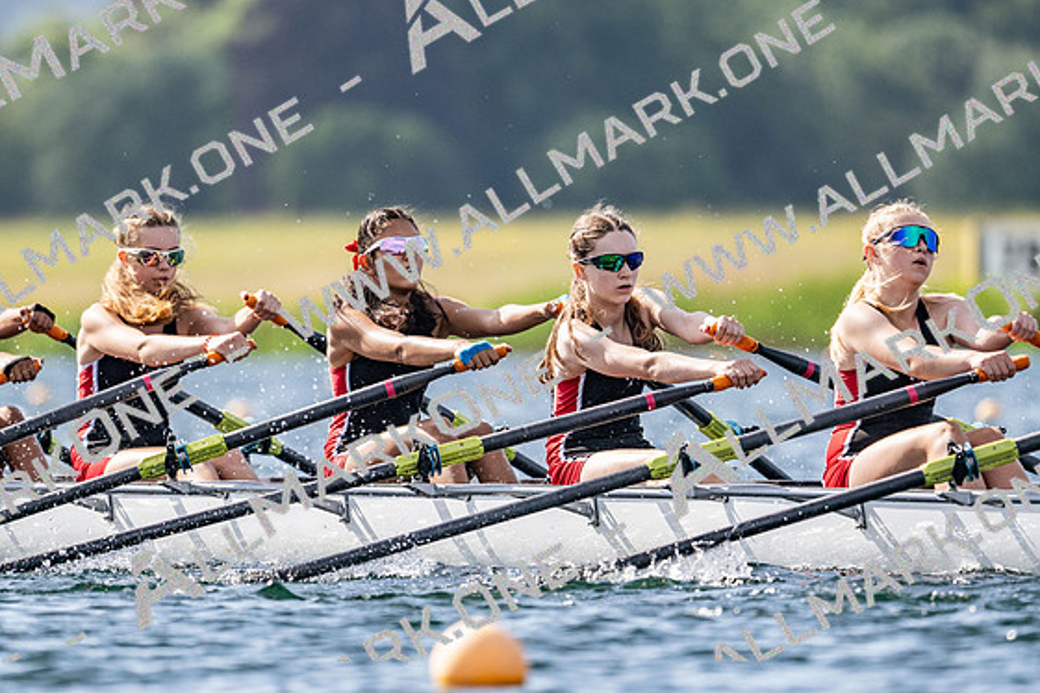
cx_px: 506
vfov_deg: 2.2
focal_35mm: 620
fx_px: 17910
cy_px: 345
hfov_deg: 3.3
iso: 280
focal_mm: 400
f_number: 4.5
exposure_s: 1/2500
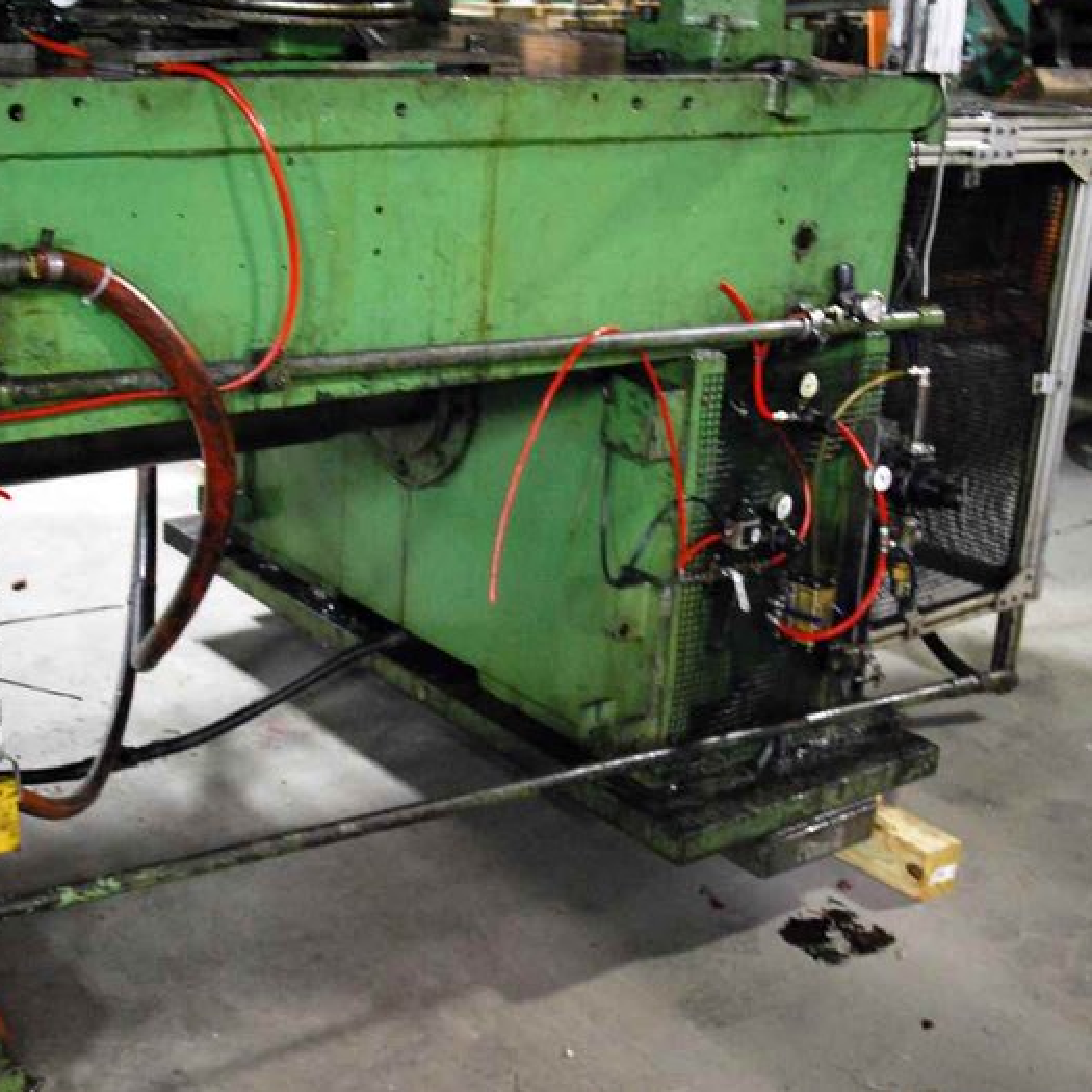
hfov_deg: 34.9
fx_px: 1736
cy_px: 542
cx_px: 487
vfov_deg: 34.9
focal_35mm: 49
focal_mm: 25
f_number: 4
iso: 1600
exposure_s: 1/10
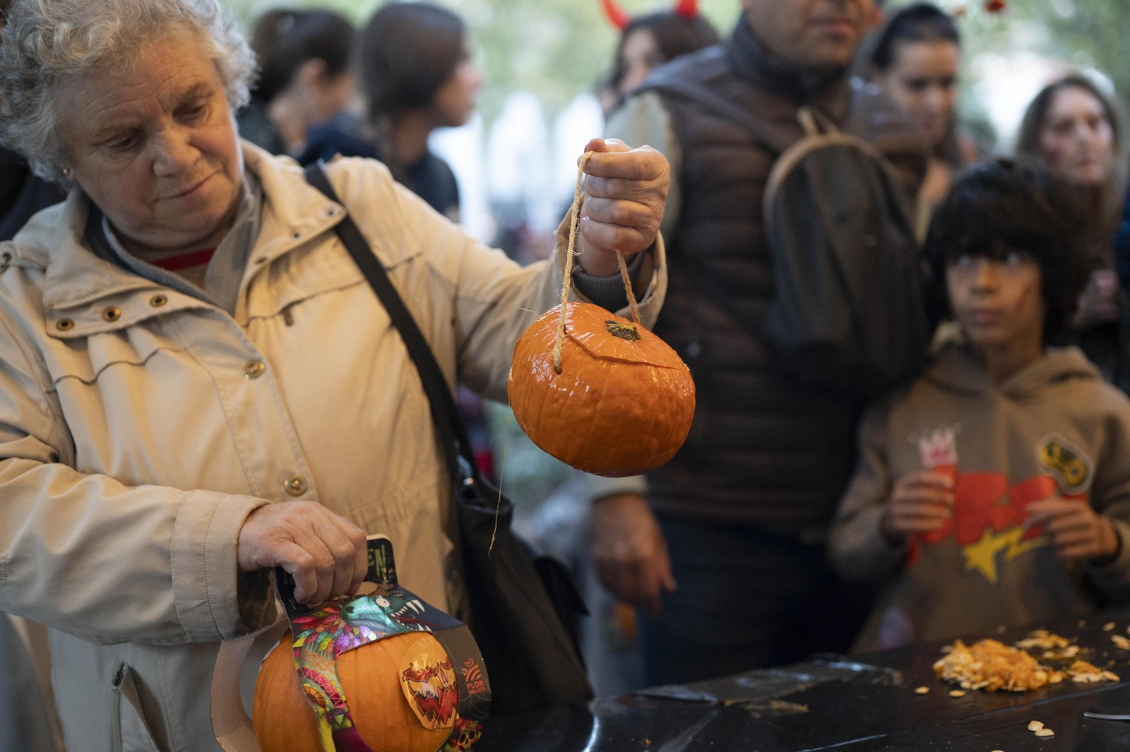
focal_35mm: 50
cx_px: 565
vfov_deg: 27.0
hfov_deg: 39.6
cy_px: 376
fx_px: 1569
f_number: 2.2
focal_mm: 50
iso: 2500
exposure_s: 1/400
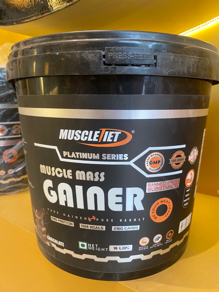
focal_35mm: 25
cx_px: 110
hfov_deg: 54.9
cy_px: 146
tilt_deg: -10.9
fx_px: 211
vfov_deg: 69.4
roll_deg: +0.0
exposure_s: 1/60
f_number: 1.8
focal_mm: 4.25
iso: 160
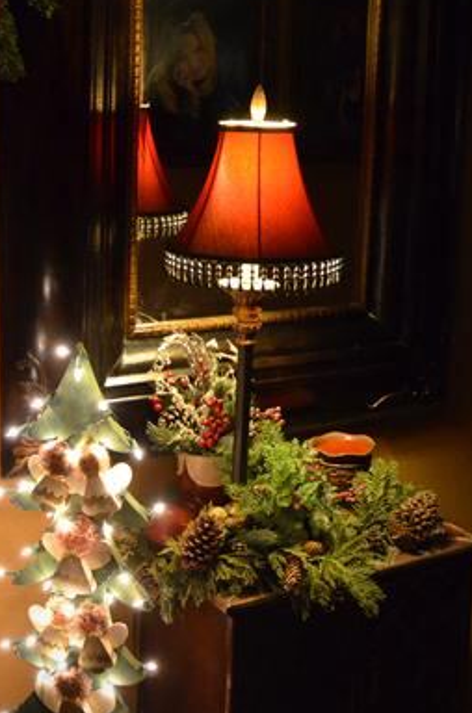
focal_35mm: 60
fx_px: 1186
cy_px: 273
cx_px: 243
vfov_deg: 33.3
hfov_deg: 22.5
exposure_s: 1/30
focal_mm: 20
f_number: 3.5
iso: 2500
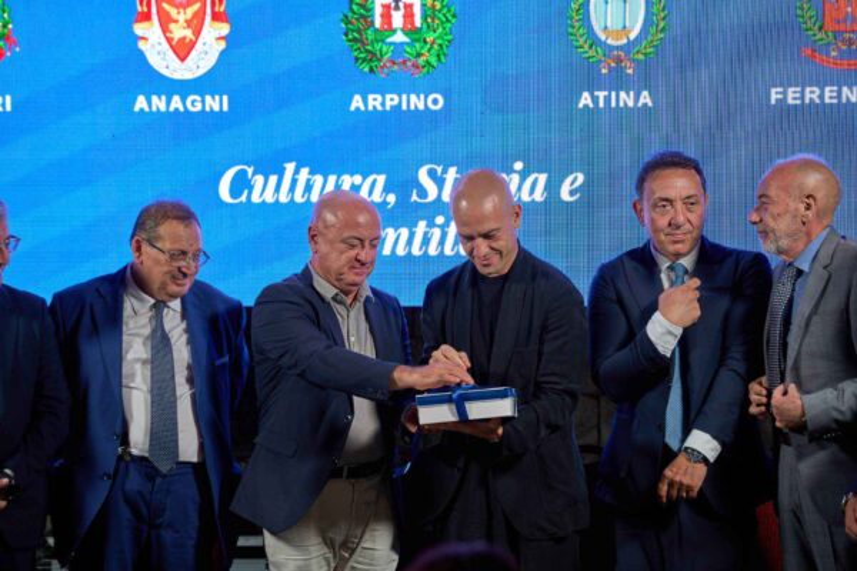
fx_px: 2714
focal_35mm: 114
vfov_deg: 12.0
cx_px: 428
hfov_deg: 17.9
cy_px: 286
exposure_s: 1/125
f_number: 4
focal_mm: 114
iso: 250
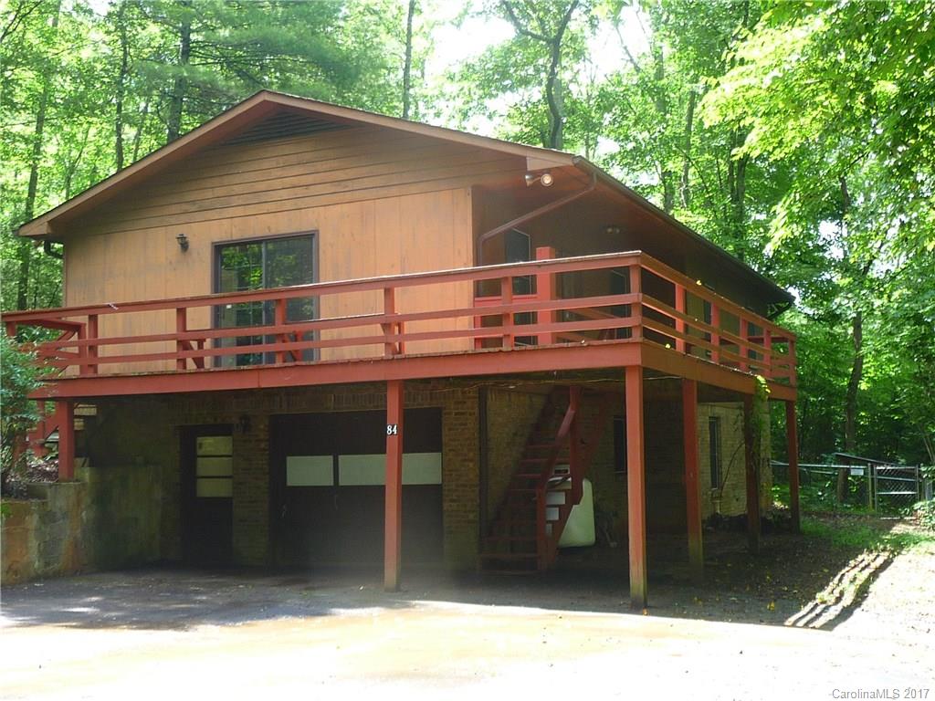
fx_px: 1161
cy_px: 350
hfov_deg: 43.9
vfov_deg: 33.6
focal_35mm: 43
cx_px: 468
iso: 100
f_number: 3.5
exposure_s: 1/60
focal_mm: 5.3
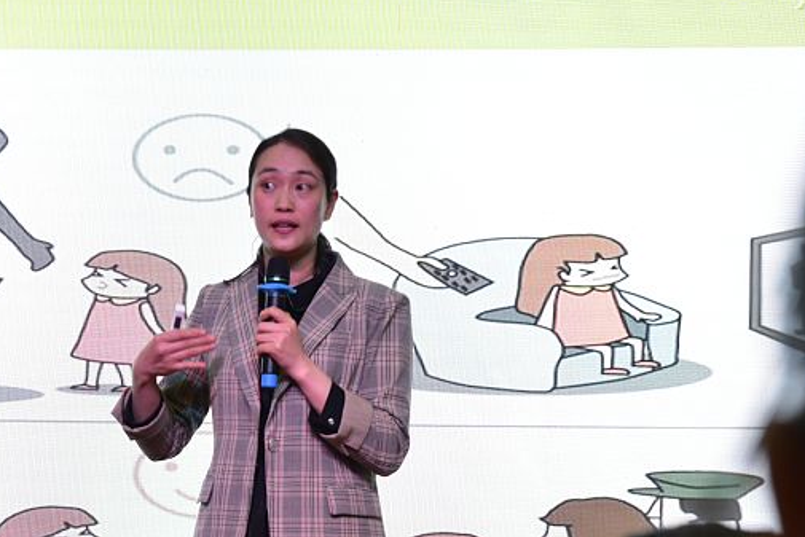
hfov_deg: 17.8
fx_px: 2550
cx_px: 198
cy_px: 566
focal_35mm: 114
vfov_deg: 11.9
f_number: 4.5
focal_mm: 48
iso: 1250
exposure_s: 1/160
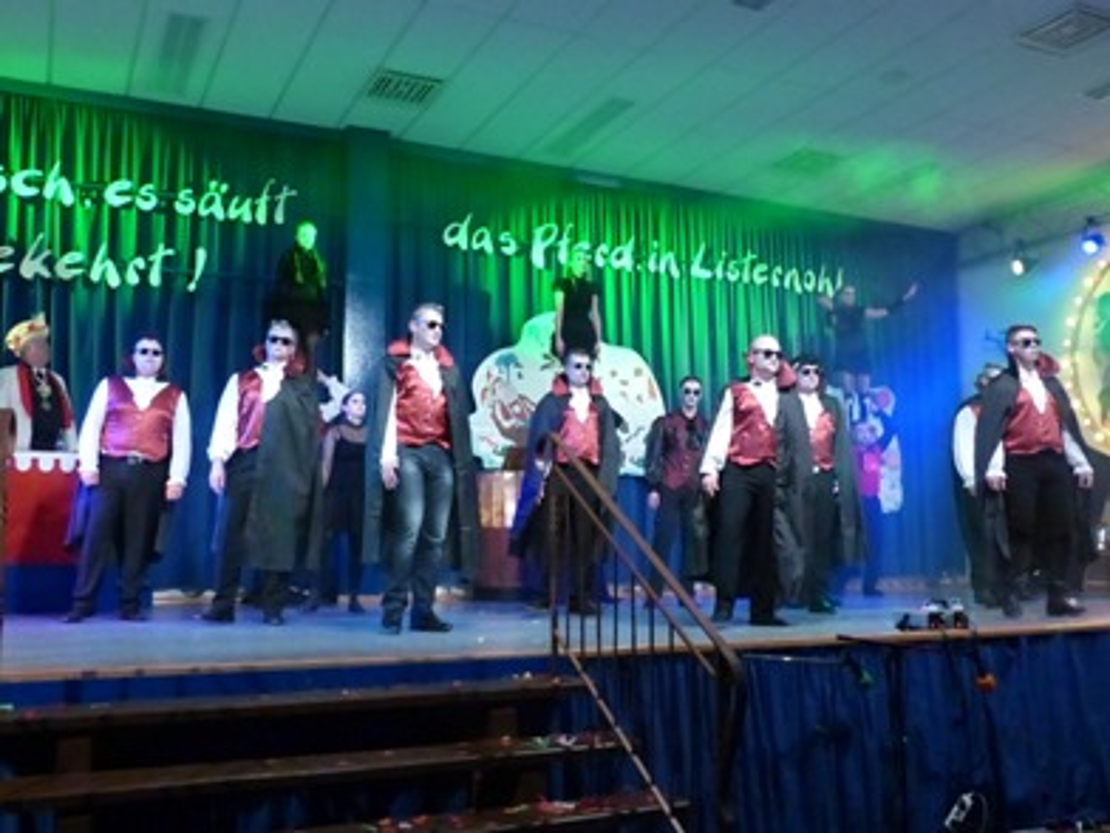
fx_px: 1090
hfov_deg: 54.0
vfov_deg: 41.8
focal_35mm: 34
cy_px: 416
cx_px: 555
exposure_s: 1/125
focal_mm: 6
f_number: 3.2
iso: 1600
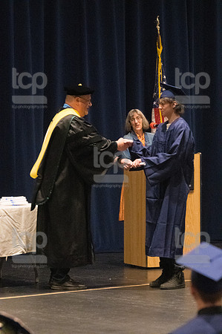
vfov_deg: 10.2
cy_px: 167
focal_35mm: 202
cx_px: 111
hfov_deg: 6.8
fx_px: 1873
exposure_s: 1/250
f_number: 4.5
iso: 8000
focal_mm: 135
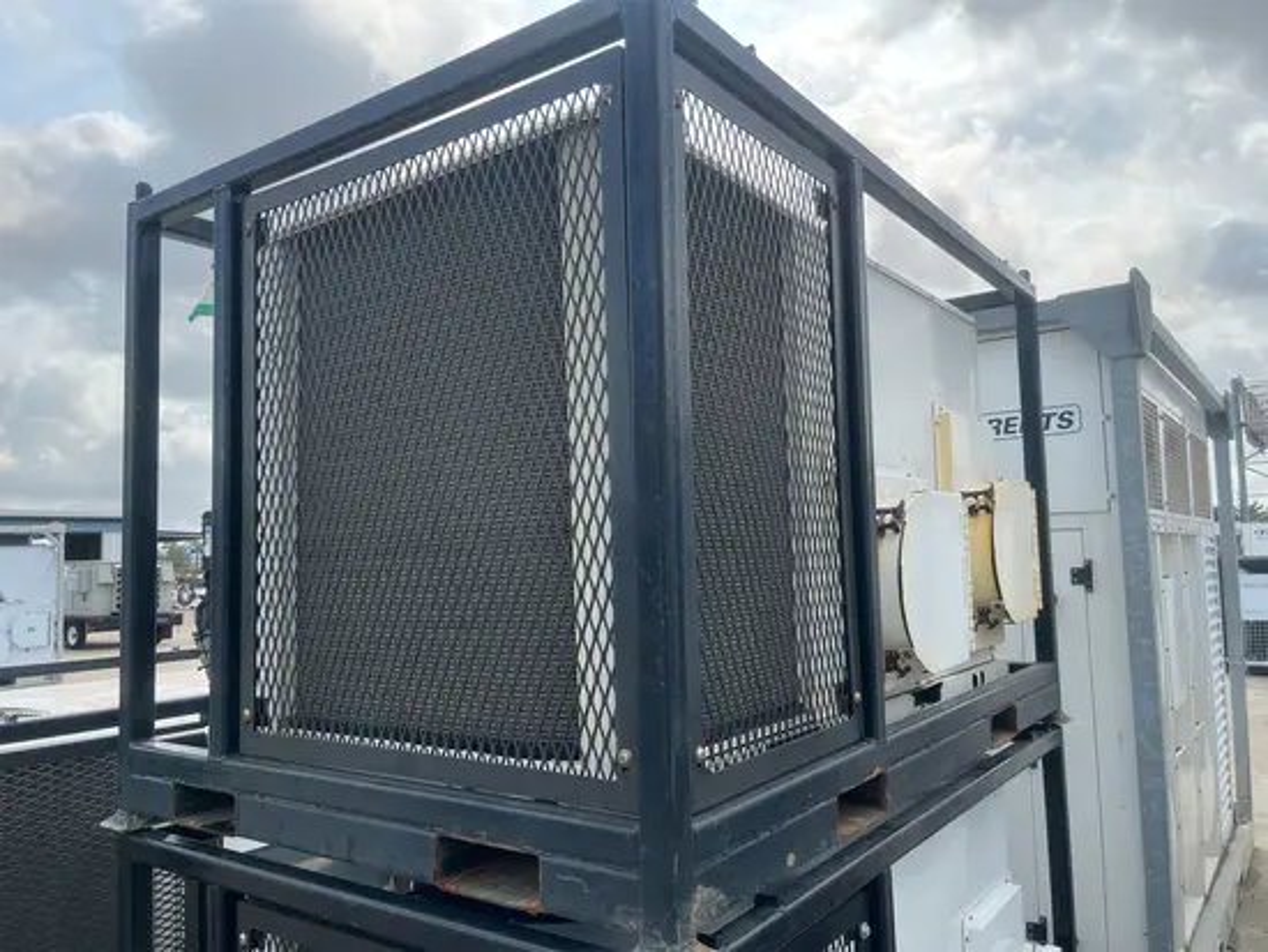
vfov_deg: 53.1
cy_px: 476
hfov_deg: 67.3
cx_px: 634
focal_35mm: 26
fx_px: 953
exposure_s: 1/2513
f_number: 1.6
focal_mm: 5.1
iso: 50
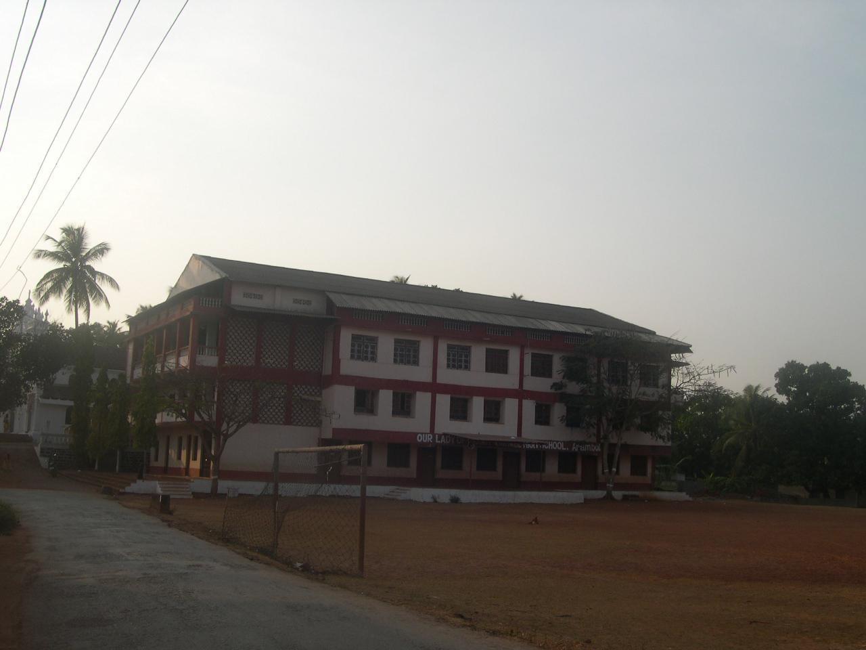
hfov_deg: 49.0
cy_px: 325
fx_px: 951
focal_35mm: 38
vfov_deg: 37.7
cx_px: 433
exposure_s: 1/162
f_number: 7.6
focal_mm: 8
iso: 100
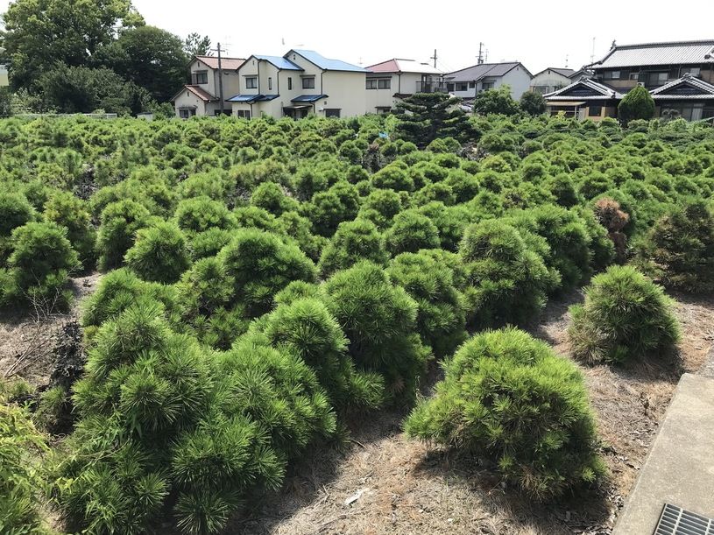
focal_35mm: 28
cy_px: 268
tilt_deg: -15.0
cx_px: 357
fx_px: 577
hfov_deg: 63.5
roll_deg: +0.9
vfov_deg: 49.7
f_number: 1.8
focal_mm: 3.99
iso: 20
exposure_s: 1/1008
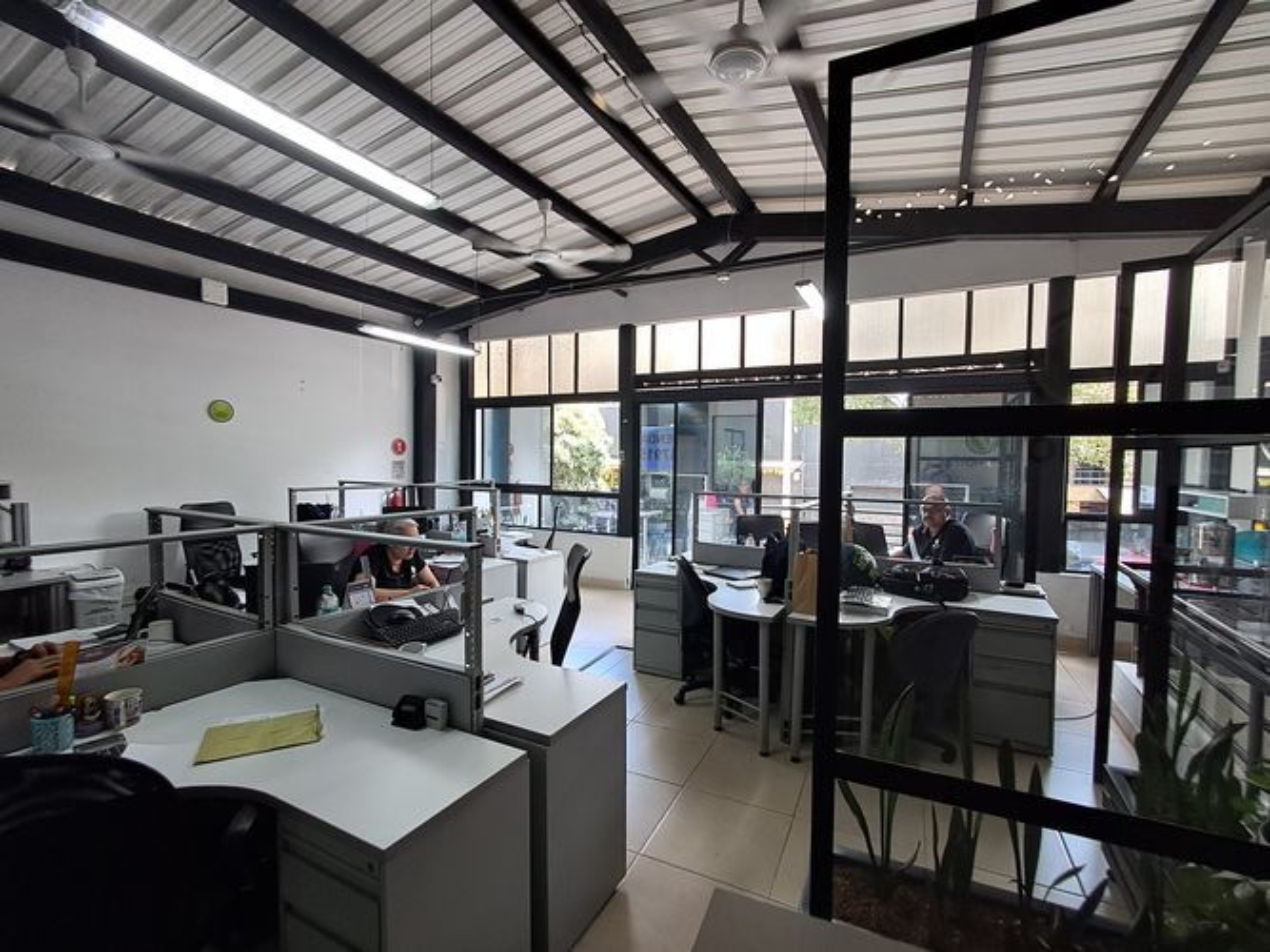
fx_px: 587
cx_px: 635
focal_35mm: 16
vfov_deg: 78.1
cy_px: 476
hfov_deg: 94.5
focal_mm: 1.64
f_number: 2.2
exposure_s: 1/40
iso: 50
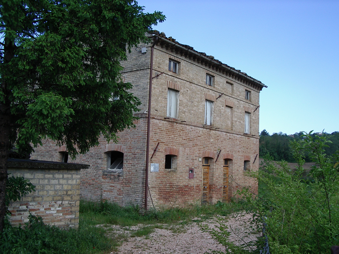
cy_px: 127
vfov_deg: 37.7
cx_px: 170
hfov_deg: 49.0
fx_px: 372
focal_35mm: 38
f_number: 4.8
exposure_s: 1/160
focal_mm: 5.8
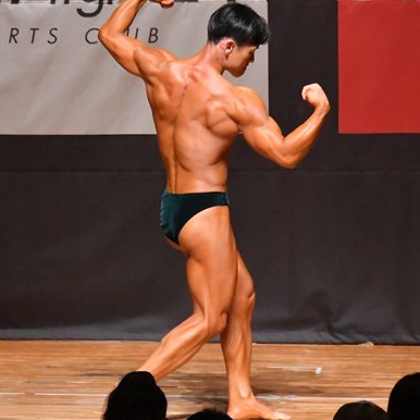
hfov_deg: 4.3
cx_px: 155
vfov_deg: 4.3
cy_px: 181
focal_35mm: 409
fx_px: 5614
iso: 12800
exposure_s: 1/400
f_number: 5.6
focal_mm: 160
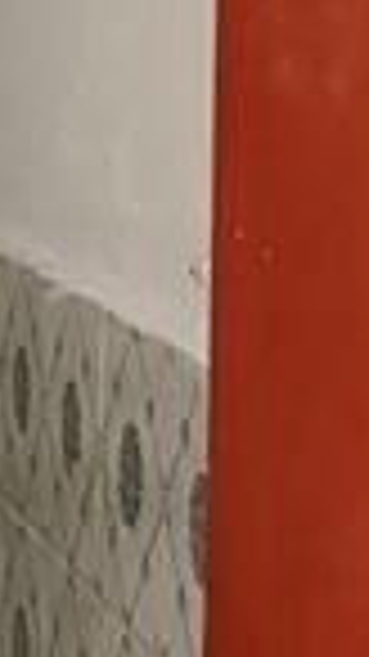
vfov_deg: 11.5
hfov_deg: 5.9
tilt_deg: +1.2
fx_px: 3187
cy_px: -122
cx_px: -940
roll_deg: -1.3
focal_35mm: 183
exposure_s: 1/60
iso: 640
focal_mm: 6.76
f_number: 1.78
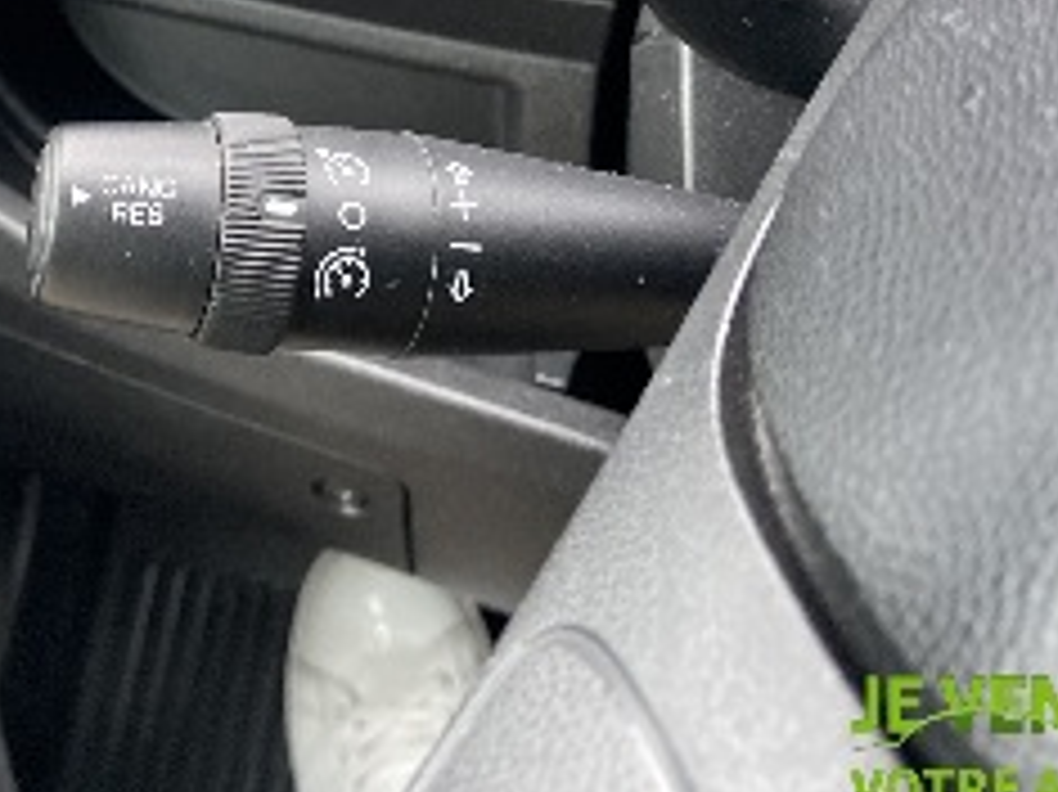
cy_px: 144
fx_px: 1405
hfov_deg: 40.1
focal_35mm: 46
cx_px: 261
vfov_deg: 30.6
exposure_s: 1/60
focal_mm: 4.25
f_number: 1.8
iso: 500
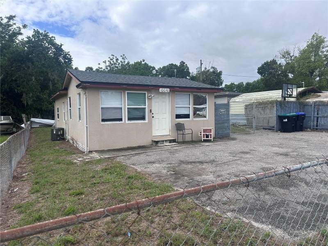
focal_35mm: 24
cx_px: 164
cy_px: 123
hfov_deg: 71.6
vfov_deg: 56.8
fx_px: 227
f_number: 1.78
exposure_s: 1/4762
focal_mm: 6.86
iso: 80
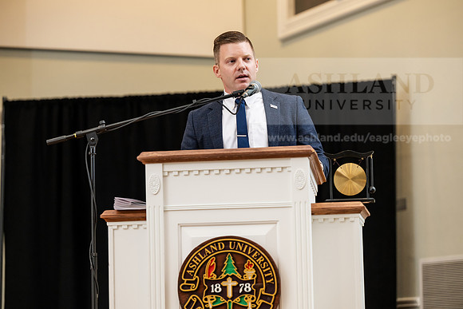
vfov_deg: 11.9
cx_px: 232
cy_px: 154
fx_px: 1479
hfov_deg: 17.8
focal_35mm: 115
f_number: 3.2
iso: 1250
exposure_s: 1/200
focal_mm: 115
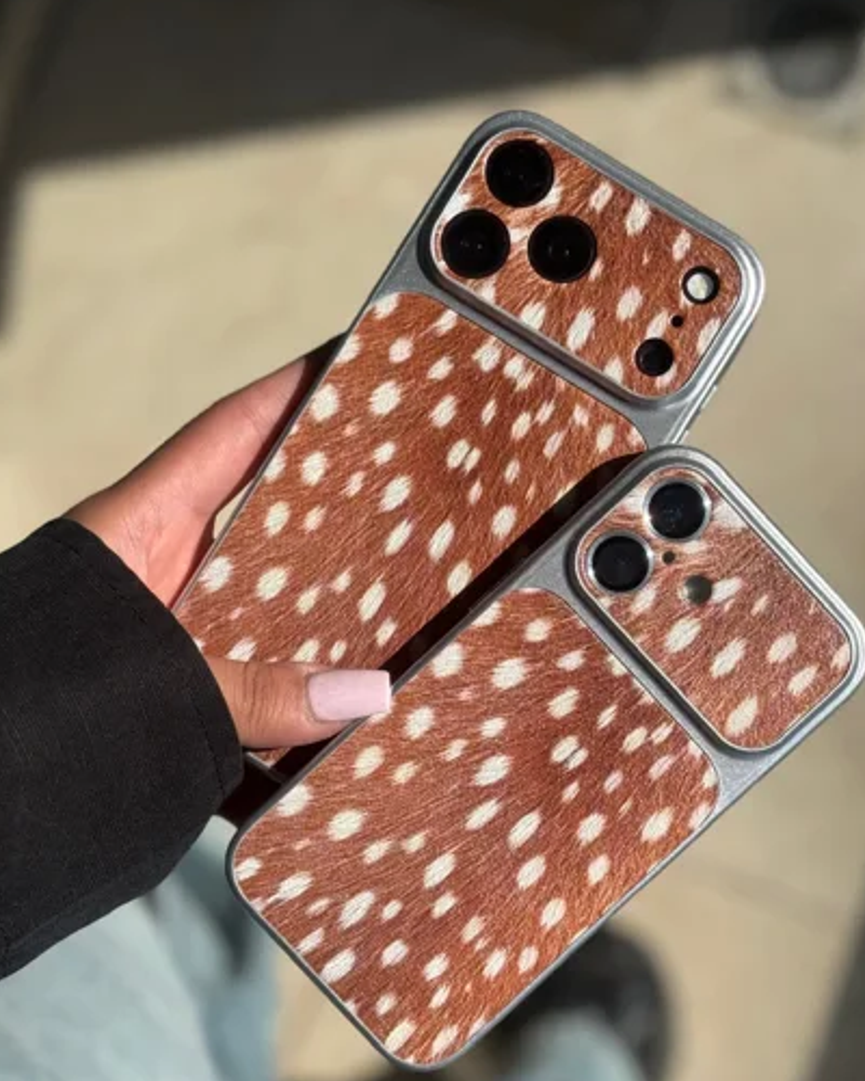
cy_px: 642
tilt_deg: -88.4
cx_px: 493
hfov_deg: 25.4
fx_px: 1920
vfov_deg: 31.4
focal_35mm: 60
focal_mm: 6.76
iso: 80
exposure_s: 1/9901
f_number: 1.78
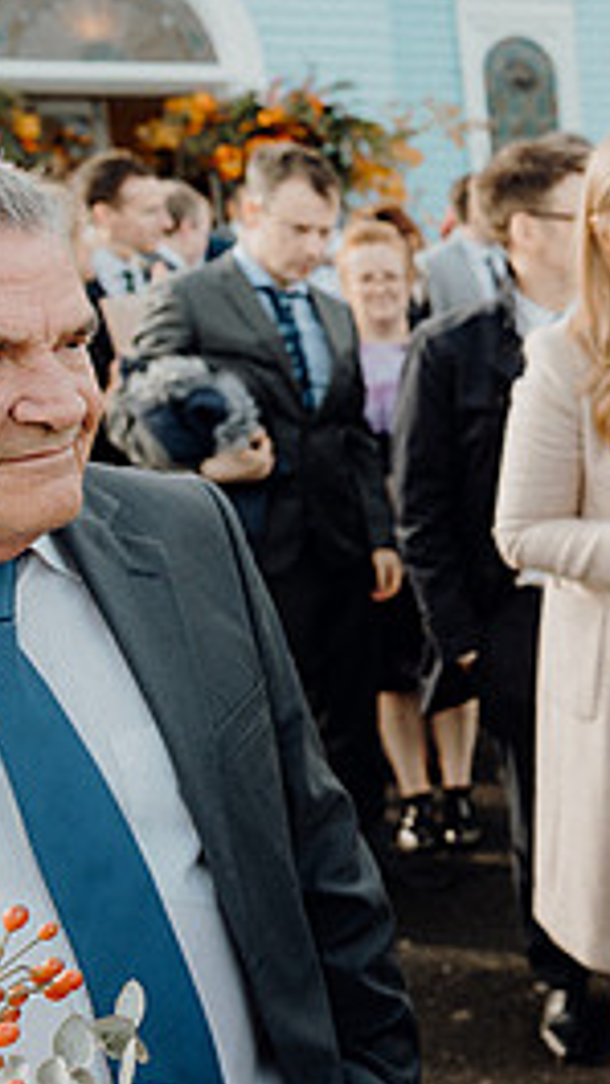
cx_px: 966
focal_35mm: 55
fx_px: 1582
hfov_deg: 18.7
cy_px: 632
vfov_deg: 37.7
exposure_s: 1/400
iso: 200
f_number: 3.5
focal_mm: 24
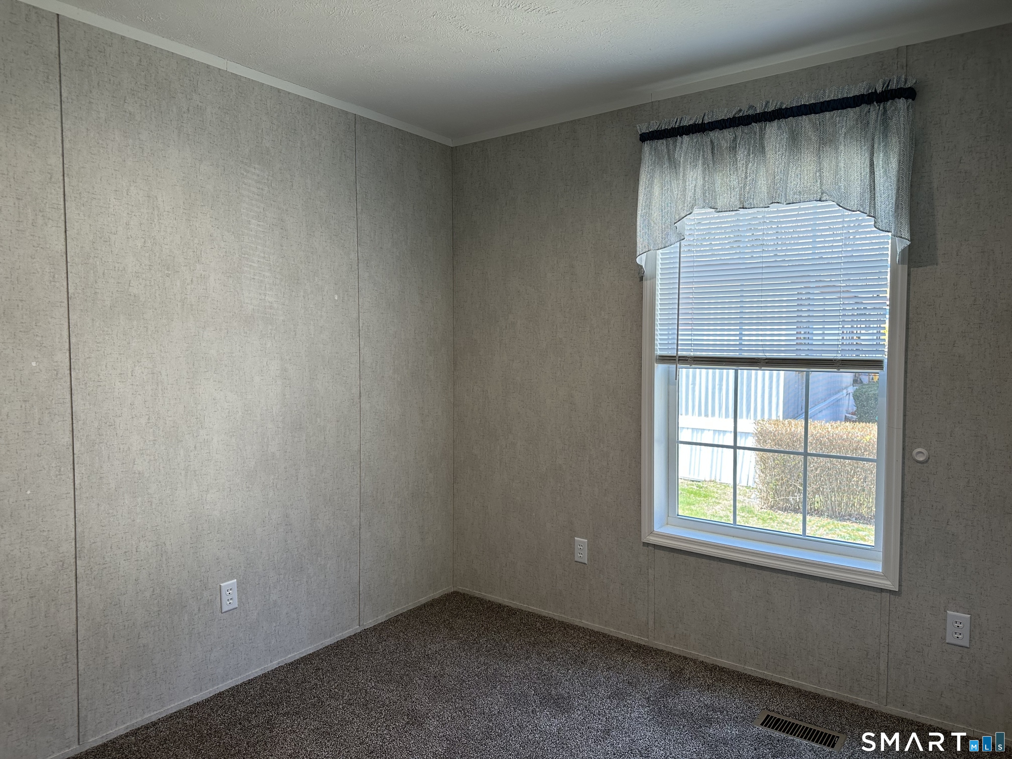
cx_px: 506
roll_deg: +0.1
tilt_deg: -2.9
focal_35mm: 24
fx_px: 702
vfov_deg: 56.8
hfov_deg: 71.6
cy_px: 380
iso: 80
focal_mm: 6.86
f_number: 1.78
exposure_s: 1/120
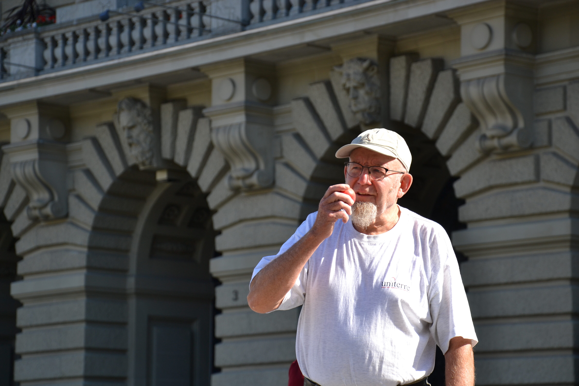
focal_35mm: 135
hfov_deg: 15.2
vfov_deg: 10.2
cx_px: 290
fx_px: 2171
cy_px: 193
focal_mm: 90
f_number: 7.1
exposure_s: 1/200
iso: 100
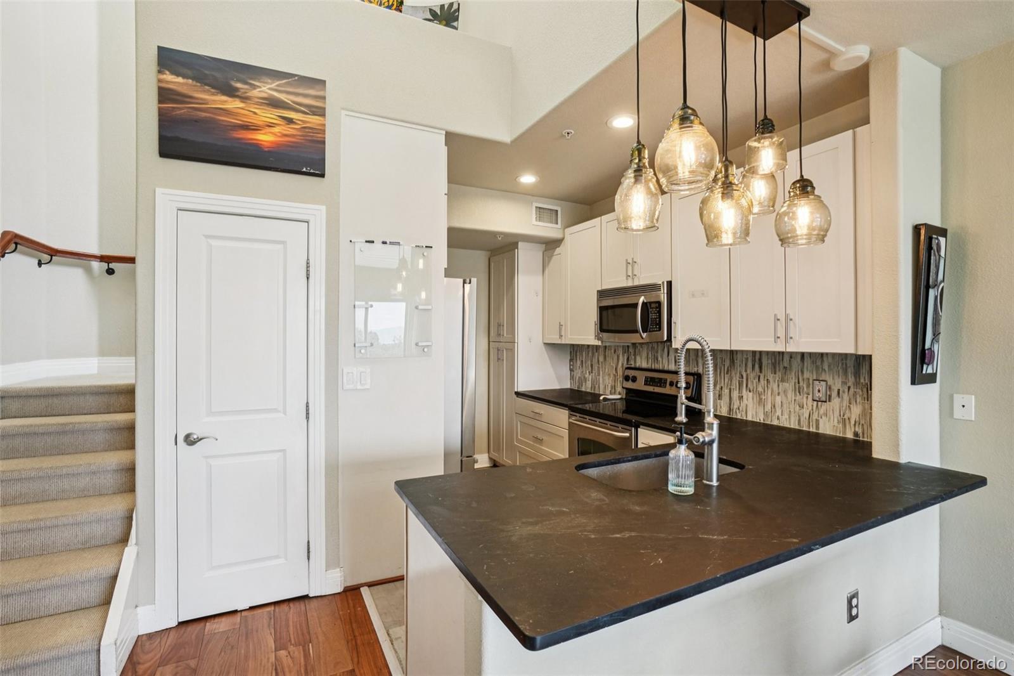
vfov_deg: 77.3
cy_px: 338
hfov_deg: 100.4
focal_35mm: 15
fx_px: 422
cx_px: 507
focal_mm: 10
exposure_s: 1/25
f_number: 8
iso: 400
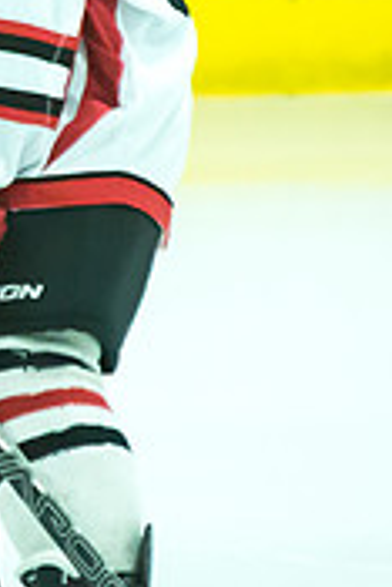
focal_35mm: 1022
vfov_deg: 2.0
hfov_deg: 1.3
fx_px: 16658
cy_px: 123
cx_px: -228
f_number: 5.6
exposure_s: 1/1000
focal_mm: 250
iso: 6400
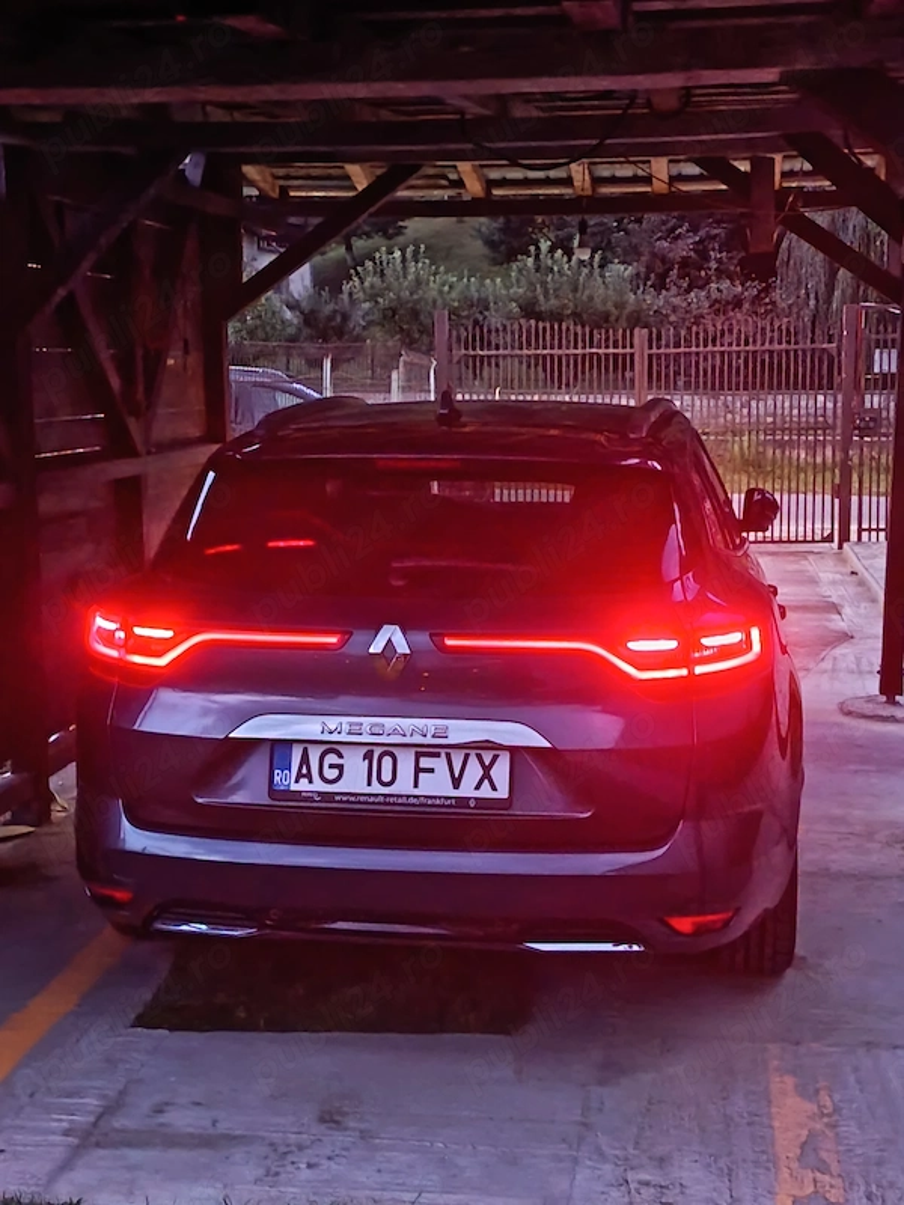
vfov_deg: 39.7
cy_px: 602
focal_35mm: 48
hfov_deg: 30.3
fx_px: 1671
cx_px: 452
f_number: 1.75
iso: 14806
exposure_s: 1/20
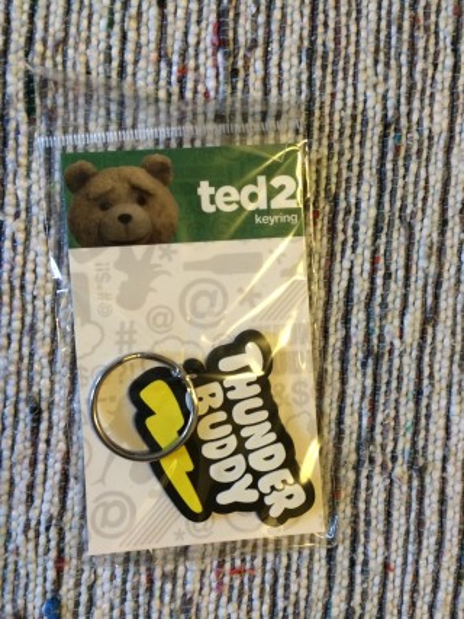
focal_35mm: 29
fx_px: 519
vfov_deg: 61.7
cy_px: 310
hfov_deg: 48.2
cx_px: 232
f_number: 2.2
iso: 320
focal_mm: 4.15
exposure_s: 1/33
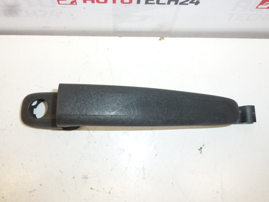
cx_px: 134
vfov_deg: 46.8
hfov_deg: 60.0
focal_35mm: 30
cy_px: 101
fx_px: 233
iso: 400
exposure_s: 1/250
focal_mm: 5.4
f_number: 3.5
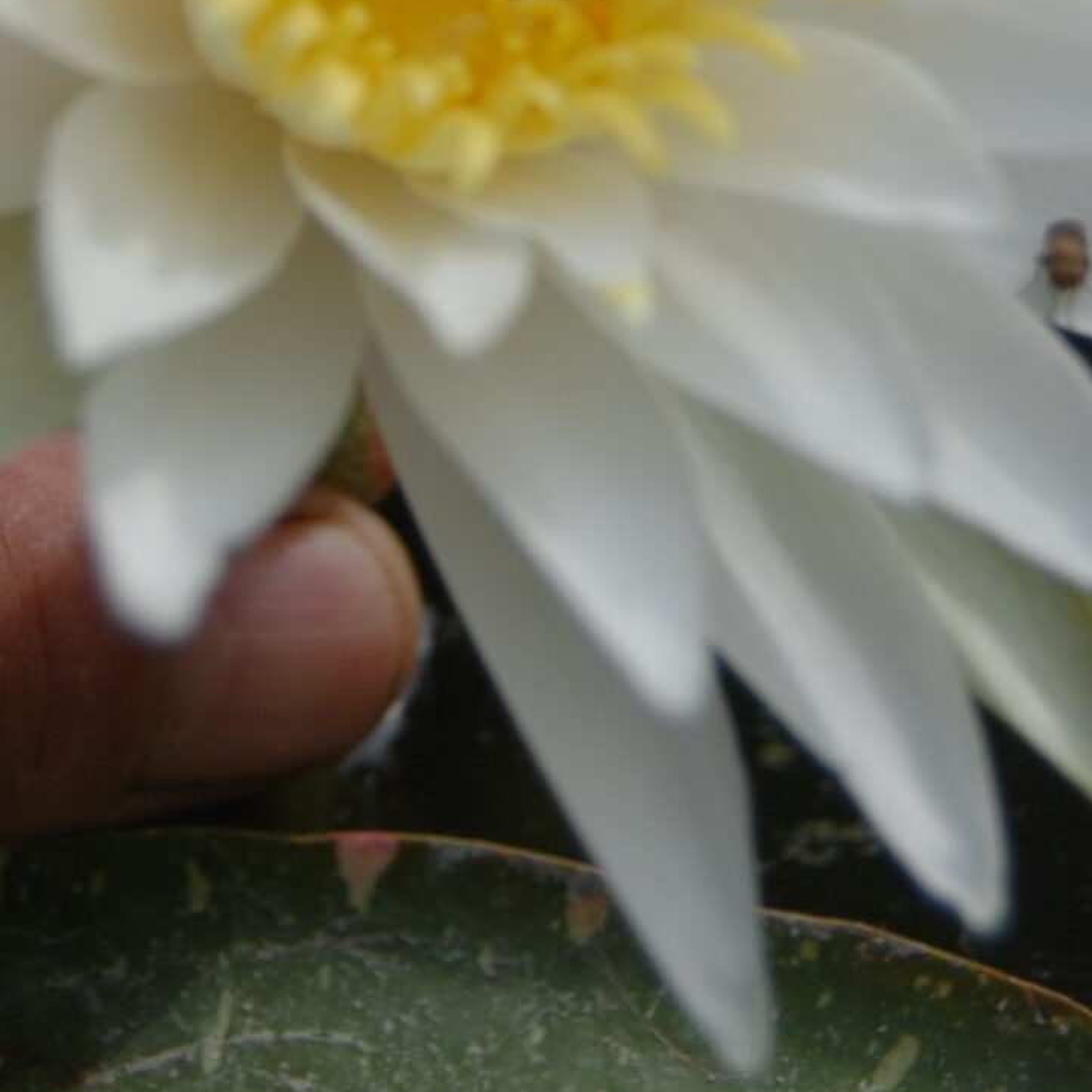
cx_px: 533
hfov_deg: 12.4
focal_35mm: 141
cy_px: -152
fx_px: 5015
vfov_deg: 12.2
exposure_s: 1/1250
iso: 200
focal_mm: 31
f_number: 4.5
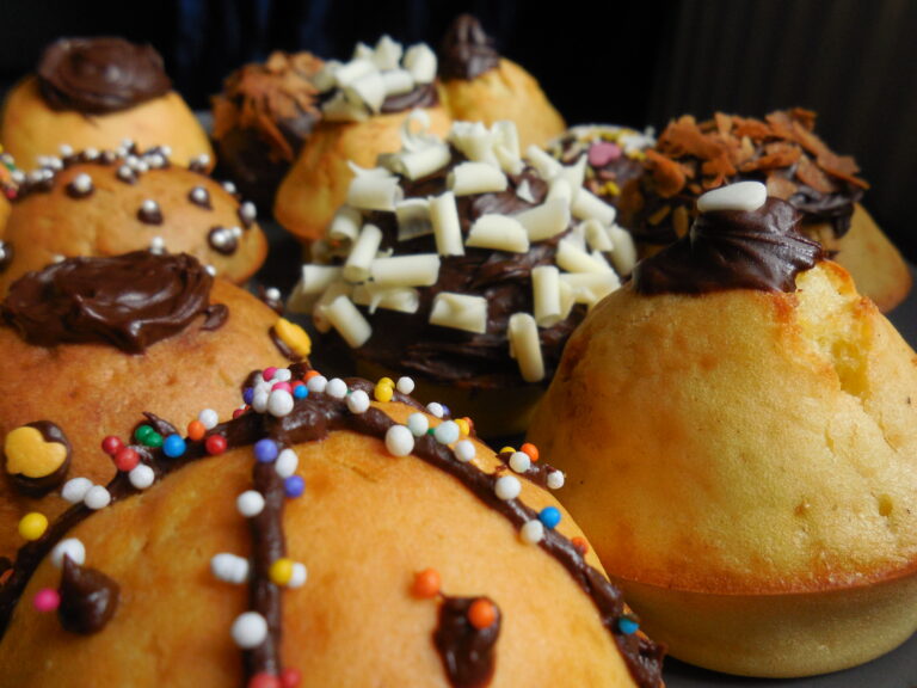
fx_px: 689
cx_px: 458
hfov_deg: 67.3
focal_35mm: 26
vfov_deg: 53.1
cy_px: 344
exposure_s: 1/250
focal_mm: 4.6
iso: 250
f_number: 3.5
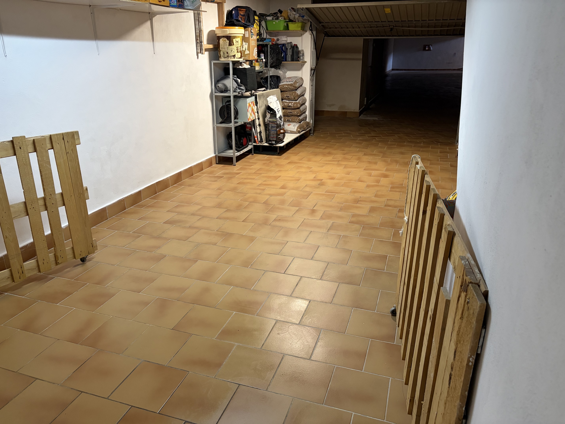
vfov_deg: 53.1
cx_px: 282
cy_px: 212
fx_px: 424
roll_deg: +0.3
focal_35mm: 26
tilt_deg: -20.9
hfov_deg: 67.3
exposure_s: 1/50
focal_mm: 5.96
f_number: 1.6
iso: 200
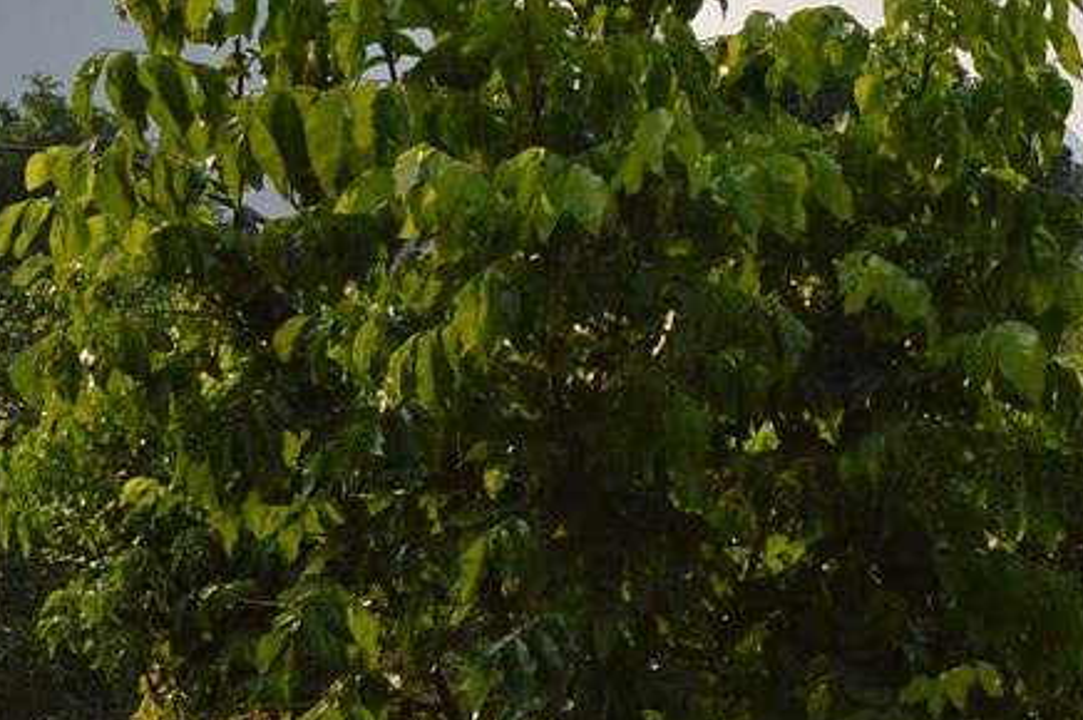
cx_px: 1480
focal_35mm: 132
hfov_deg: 14.7
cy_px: 561
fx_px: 3968
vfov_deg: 10.3
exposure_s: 1/4000
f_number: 5.6
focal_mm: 24
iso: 1100
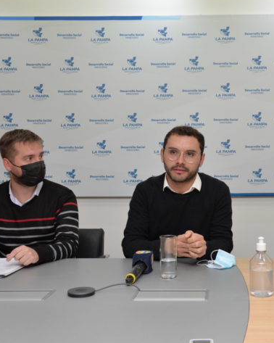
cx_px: 202
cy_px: 165
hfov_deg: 25.9
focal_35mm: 58
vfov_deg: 32.5
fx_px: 588
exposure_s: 1/200
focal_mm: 38
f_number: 7.1
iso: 2000
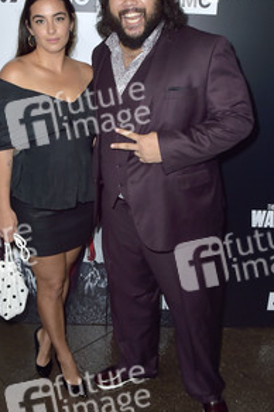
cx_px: 119
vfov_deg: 57.1
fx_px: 377
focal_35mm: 33
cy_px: 187
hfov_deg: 39.9
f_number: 5.6
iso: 500
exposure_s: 1/250
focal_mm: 24
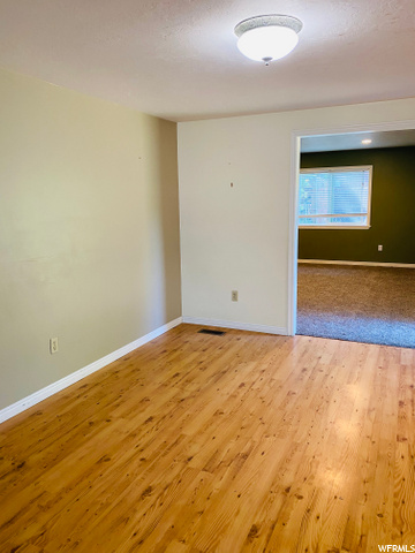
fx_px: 416
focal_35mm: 26
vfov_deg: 67.3
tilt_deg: -7.7
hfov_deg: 53.1
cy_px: 276
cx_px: 208
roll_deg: +1.9
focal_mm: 4.25
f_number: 1.8
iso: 160
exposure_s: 1/60
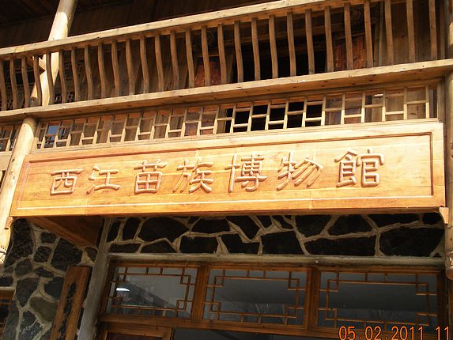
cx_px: 230
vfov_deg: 32.2
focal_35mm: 45
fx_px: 589
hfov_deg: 42.1
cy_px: 166
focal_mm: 6.3
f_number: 3.5
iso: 64
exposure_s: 1/143
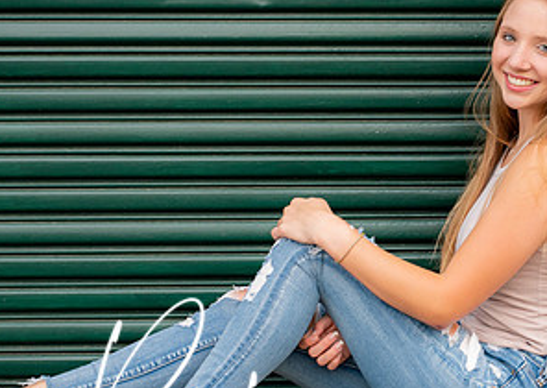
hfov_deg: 17.7
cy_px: 200
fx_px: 1751
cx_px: 393
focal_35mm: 113
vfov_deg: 12.6
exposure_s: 1/50
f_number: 7.1
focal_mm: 50
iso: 500
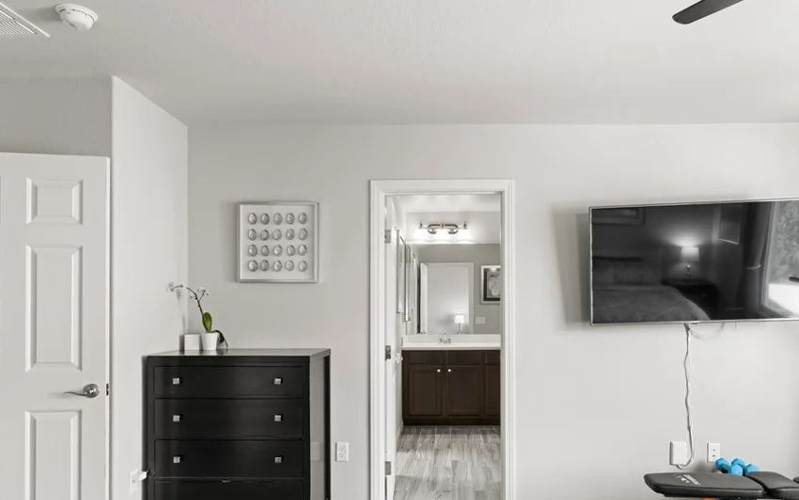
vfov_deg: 47.2
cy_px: 309
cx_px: 438
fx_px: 566
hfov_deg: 70.2
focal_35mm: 26
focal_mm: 21
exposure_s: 1/10
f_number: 8
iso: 400
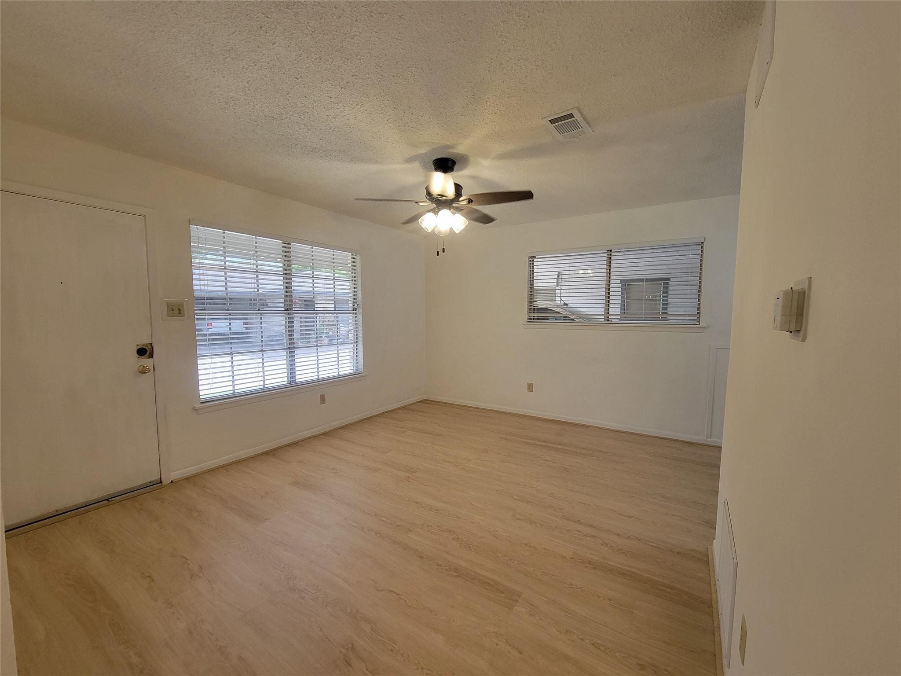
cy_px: 338
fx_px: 338
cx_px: 450
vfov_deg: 89.9
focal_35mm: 13
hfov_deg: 106.2
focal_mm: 2.2
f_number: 2.2
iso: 125
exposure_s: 1/60
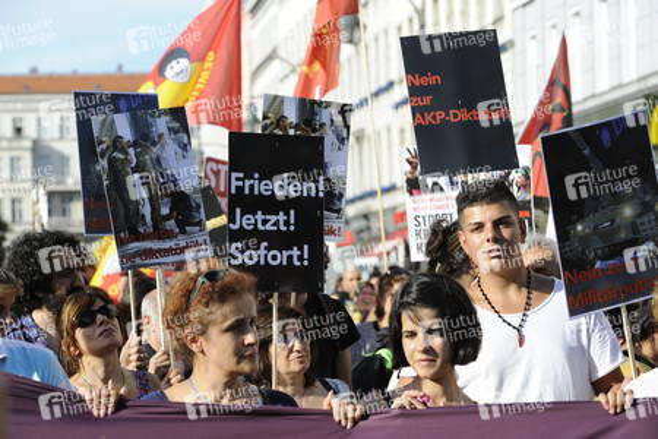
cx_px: 329
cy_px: 220
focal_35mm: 112
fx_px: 2047
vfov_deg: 12.2
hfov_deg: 18.3
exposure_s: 1/400
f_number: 6.3
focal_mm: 112
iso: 200
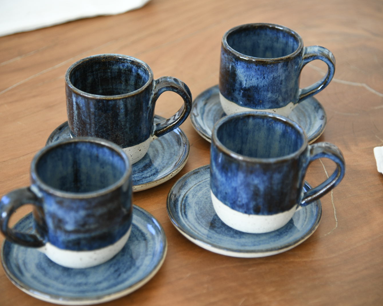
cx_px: 195
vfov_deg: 15.7
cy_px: 154
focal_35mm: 98
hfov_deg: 19.6
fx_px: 1111
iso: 800
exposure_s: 1/125
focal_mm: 86
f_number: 4
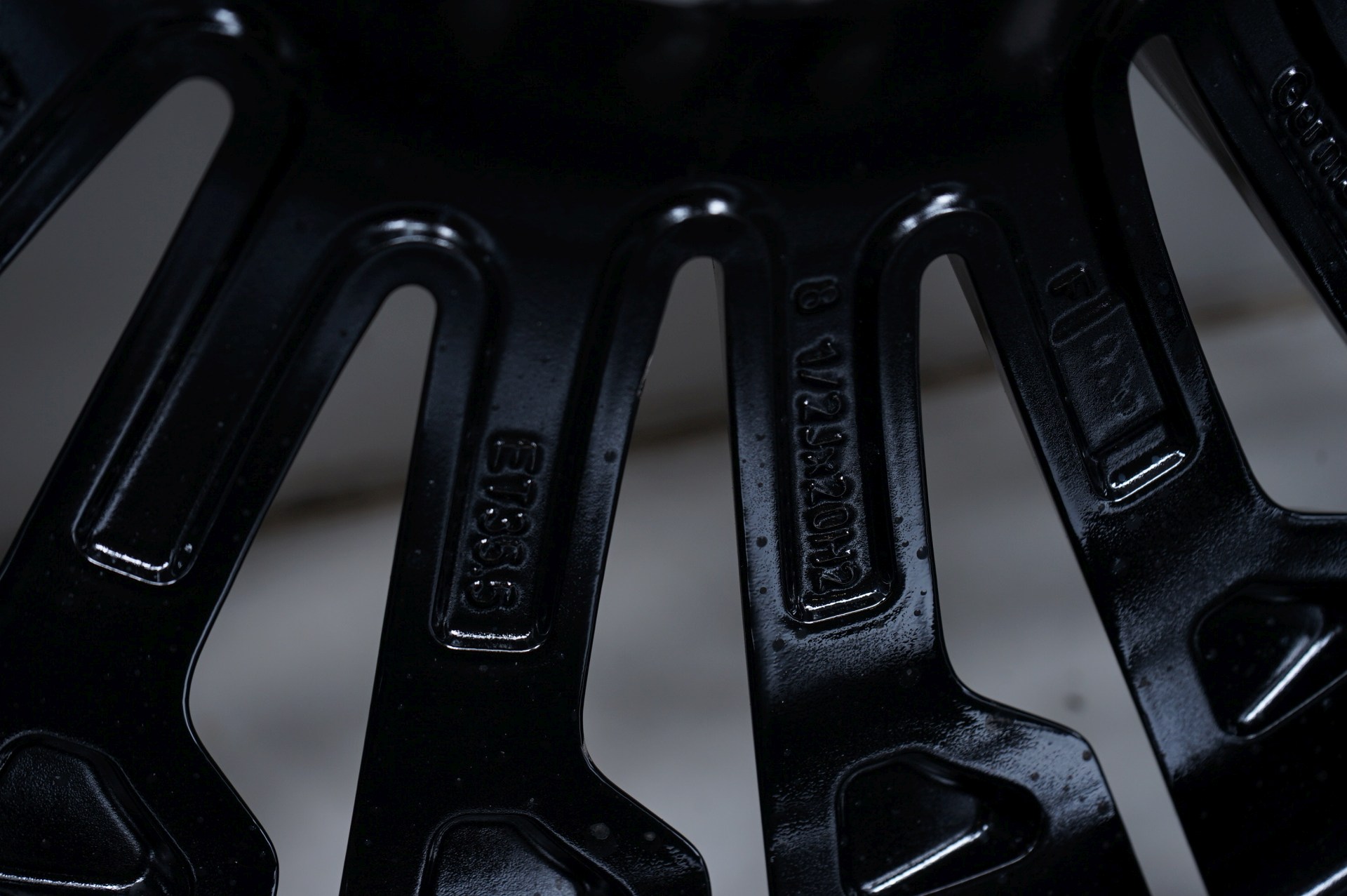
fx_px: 1944
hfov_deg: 38.2
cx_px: 674
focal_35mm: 52
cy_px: 448
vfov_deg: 26.0
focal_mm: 52
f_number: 7.1
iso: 250
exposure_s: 1/125
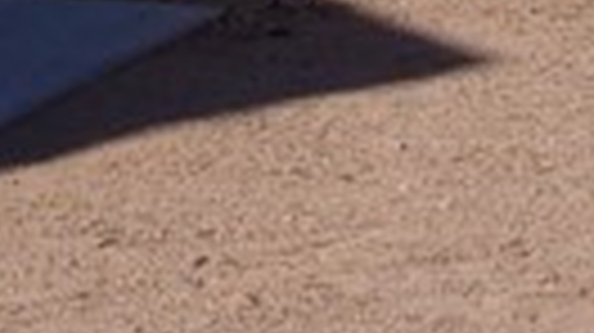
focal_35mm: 236
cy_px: -212
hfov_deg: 9.1
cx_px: 104
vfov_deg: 5.1
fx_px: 3714
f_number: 10.8
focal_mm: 5.1
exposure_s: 1/140
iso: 80
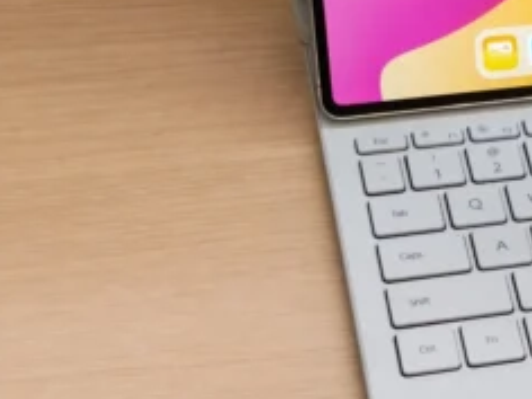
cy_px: 24
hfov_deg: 12.9
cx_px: 744
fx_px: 2244
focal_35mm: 146
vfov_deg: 10.1
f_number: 1.6
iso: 200
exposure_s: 1/60
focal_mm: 5.4
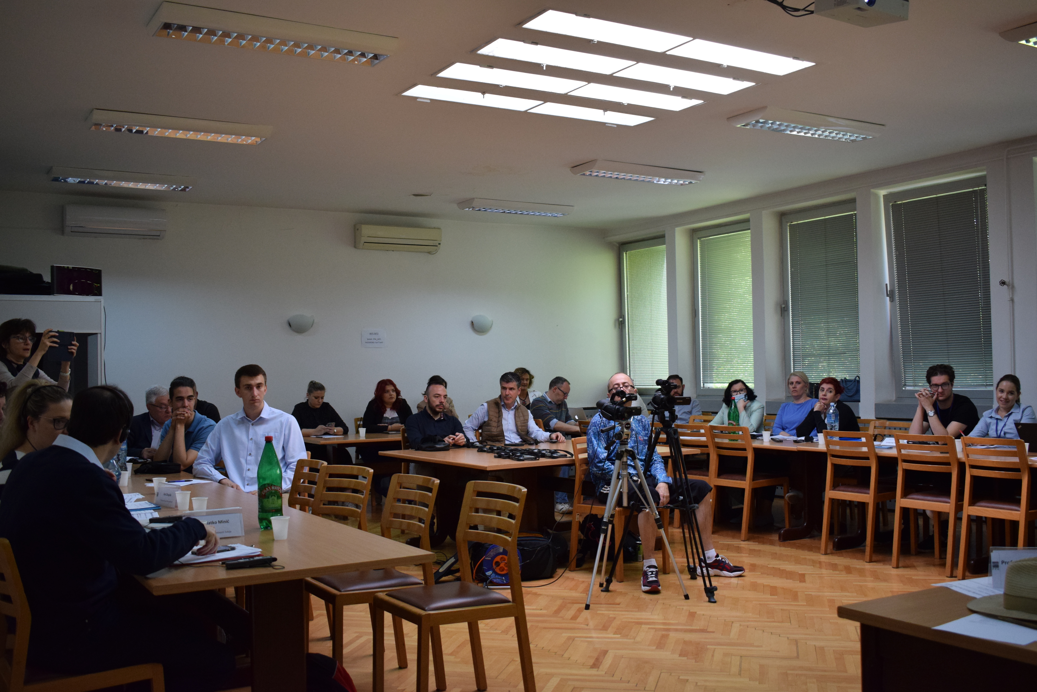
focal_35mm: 36
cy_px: 346
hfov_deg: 53.1
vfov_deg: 36.9
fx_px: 1037
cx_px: 518
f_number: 3.8
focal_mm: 24
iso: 1250
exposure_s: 1/320
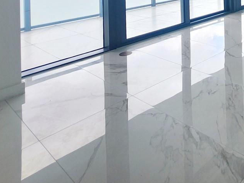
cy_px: -47
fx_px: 233
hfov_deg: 45.5
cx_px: 251
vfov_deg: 33.3
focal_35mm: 33
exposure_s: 1/323
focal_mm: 1.74
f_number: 2.2
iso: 32
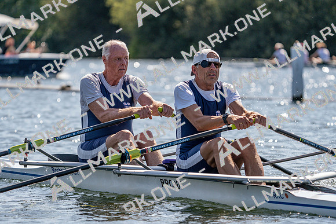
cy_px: 112
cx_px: 168
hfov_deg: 7.0
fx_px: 2735
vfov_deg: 4.7
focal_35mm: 293
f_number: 5.6
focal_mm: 293
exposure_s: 1/2000
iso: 320
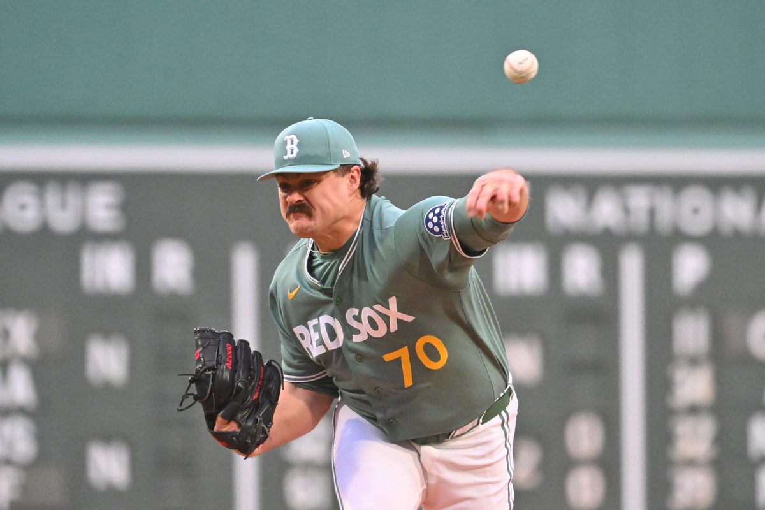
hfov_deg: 4.9
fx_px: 8924
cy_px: 255
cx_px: 382
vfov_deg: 3.3
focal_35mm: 420
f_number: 5.6
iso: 8000
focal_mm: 420
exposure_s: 1/2500
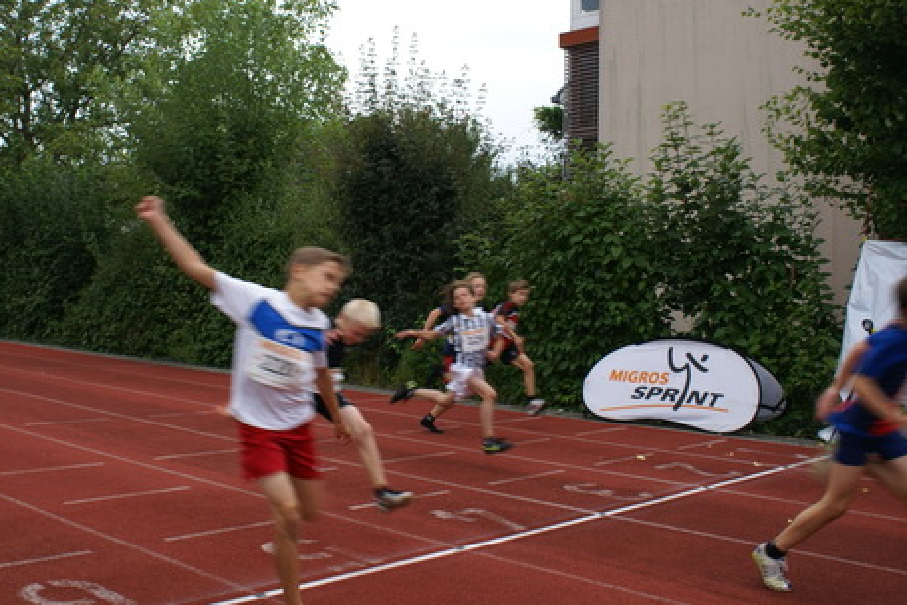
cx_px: 387
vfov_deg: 34.2
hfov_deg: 49.4
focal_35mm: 39
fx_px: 983
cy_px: 268
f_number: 4
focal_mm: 22
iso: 100
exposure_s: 1/125
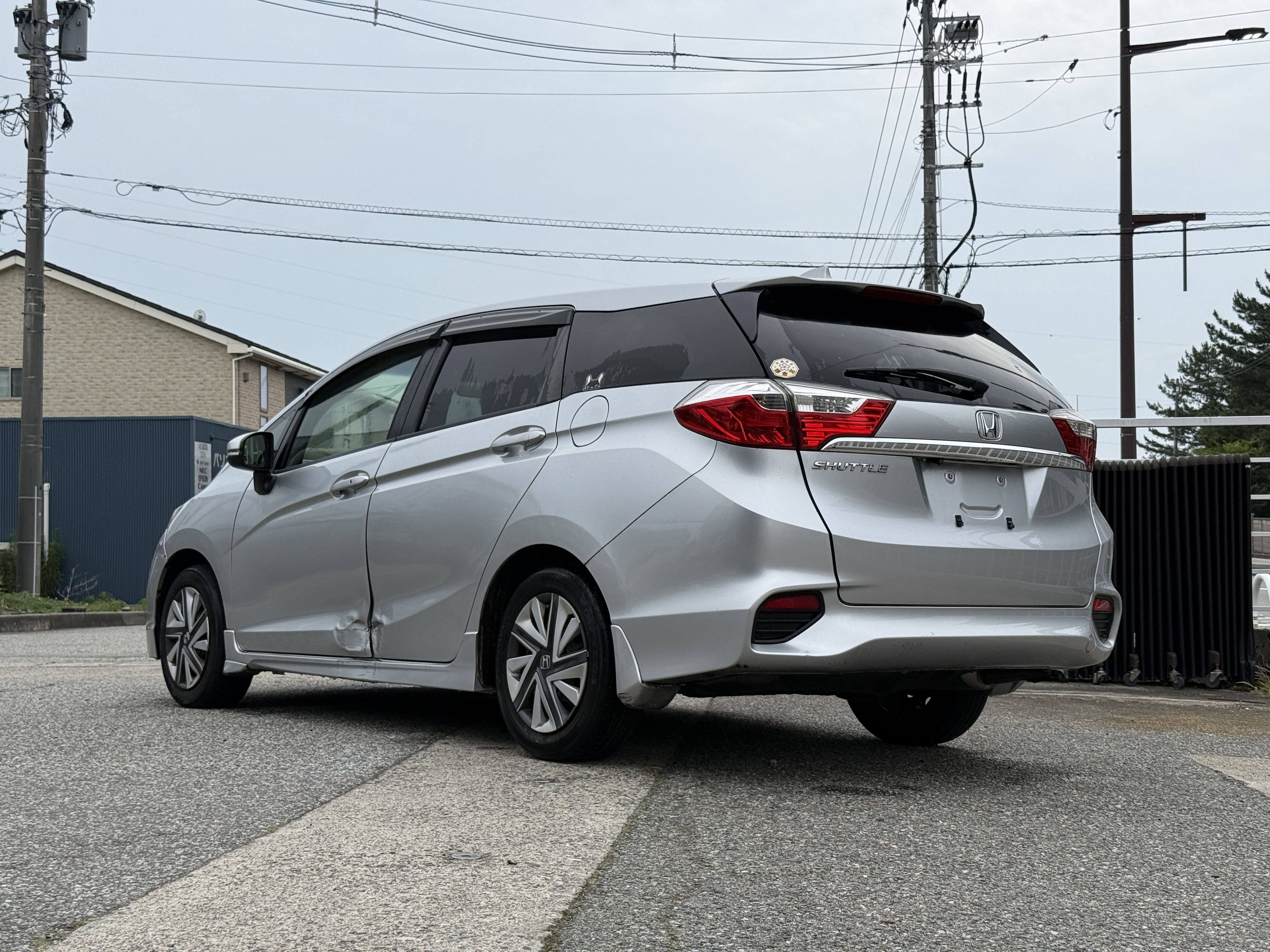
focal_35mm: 48
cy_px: 476
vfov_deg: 30.3
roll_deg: +1.5
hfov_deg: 39.7
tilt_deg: +2.5
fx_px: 1761
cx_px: 635
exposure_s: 1/2667
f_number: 1.78
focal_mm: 6.76
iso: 64
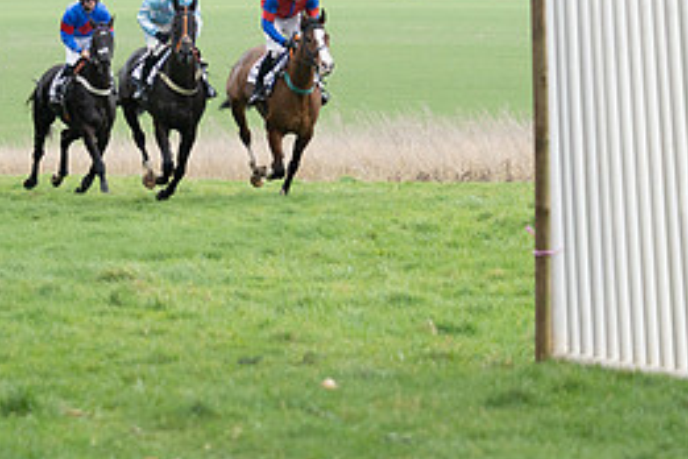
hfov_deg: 8.3
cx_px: 206
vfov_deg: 5.6
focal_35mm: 247
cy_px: 94
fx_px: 4720
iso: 500
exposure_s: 1/1000
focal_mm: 74
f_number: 2.8
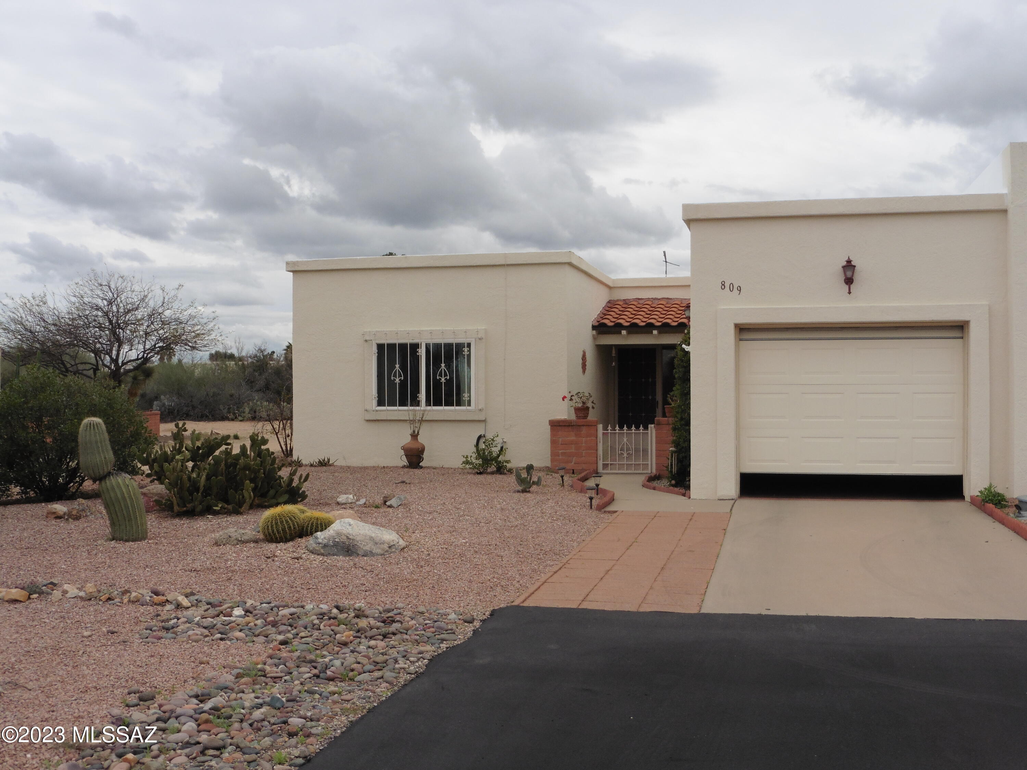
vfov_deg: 36.8
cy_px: 385
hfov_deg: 47.9
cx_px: 514
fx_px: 1157
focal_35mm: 39
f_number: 5
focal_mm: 6.9
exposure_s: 1/1000
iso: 100
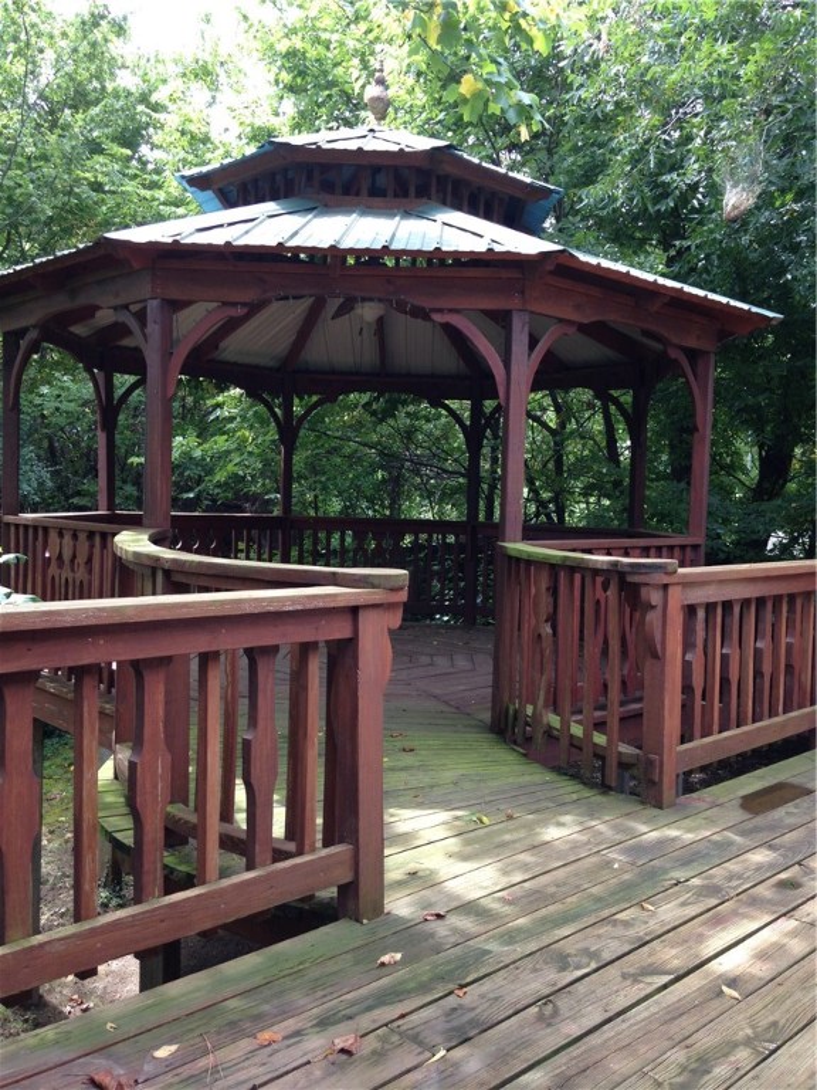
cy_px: 545
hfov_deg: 42.9
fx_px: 1038
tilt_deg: -1.9
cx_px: 408
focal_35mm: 33
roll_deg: -2.1
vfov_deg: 55.4
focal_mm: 4.12
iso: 64
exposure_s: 1/120
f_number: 2.4
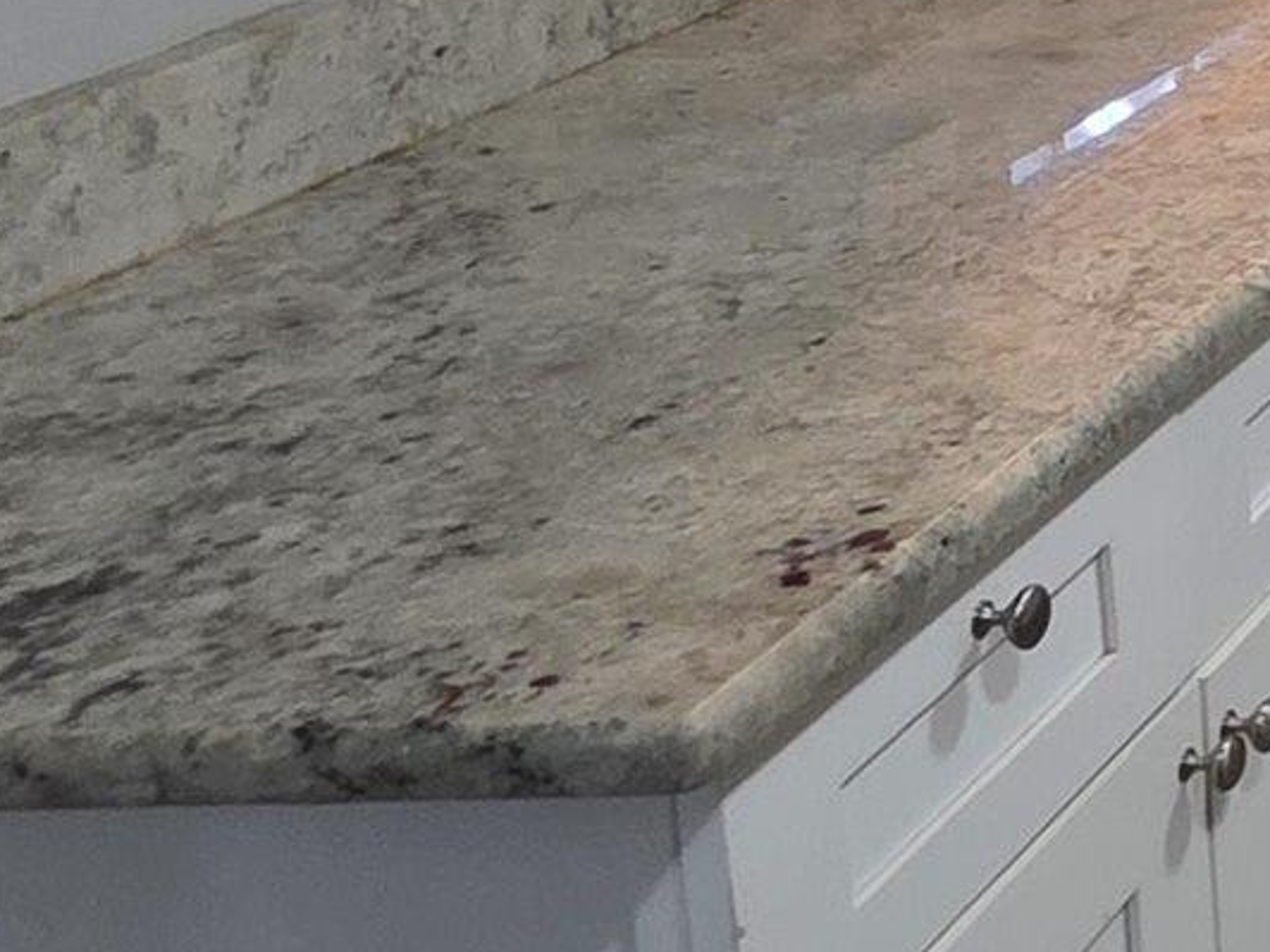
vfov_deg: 17.6
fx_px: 2752
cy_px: -492
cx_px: 2850
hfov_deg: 16.1
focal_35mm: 75
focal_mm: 2.2
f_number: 1.9
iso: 200
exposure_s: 1/60
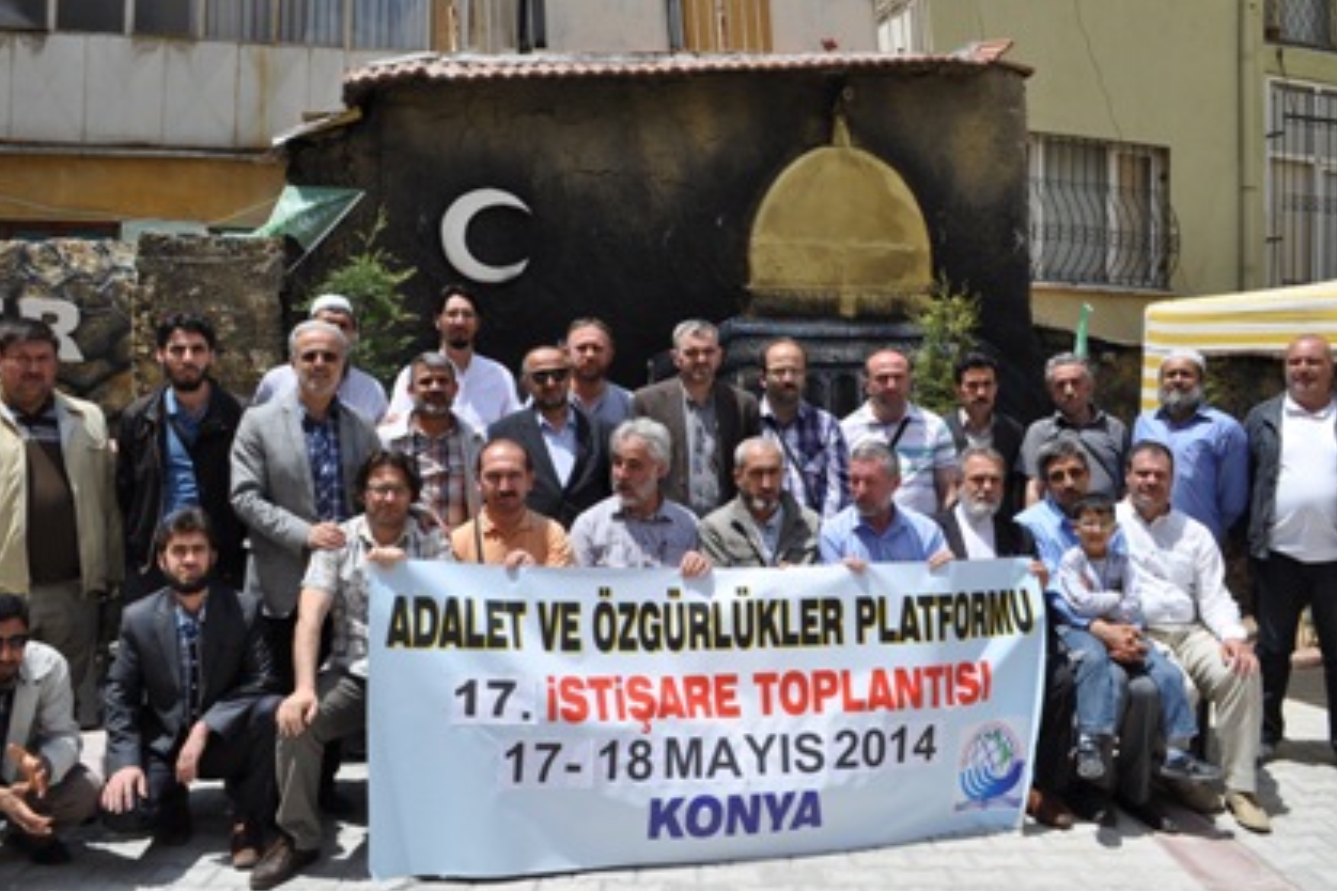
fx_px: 1077
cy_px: 423
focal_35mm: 29
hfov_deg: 63.6
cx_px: 644
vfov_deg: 44.9
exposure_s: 1/400
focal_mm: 18
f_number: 10
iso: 200
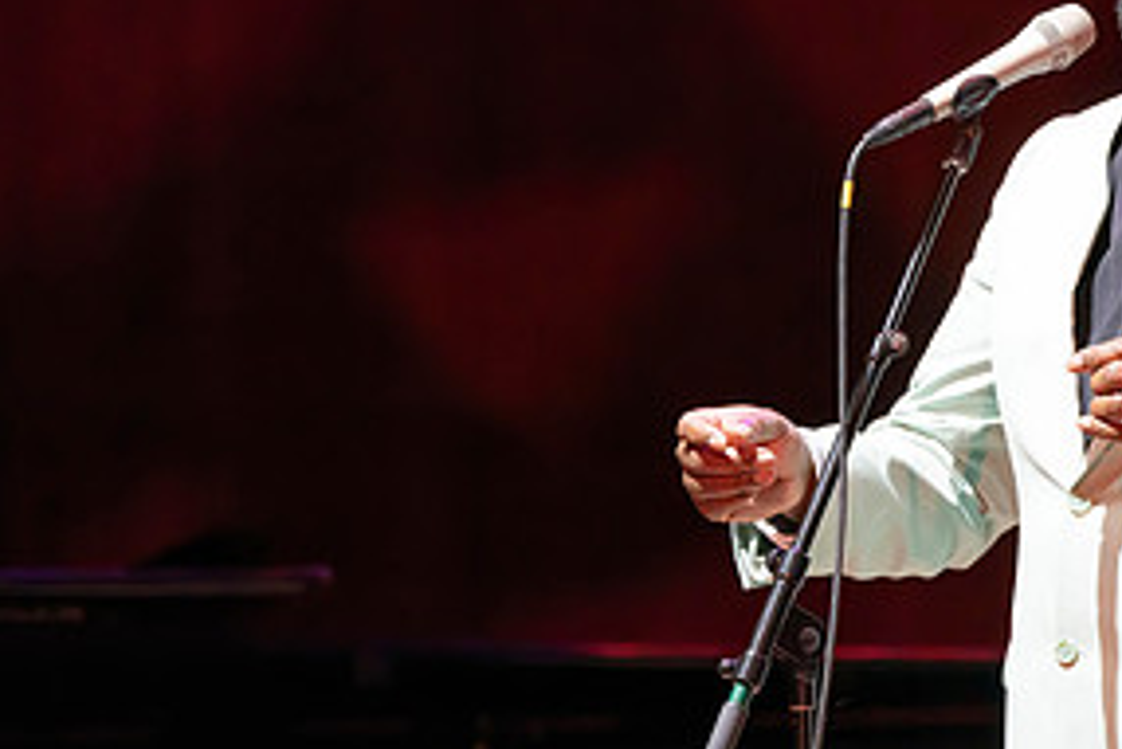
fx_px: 22669
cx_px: 1067
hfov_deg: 2.8
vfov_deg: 1.9
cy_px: 457
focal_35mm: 727
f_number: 5.6
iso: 5000
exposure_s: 1/320
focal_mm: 358
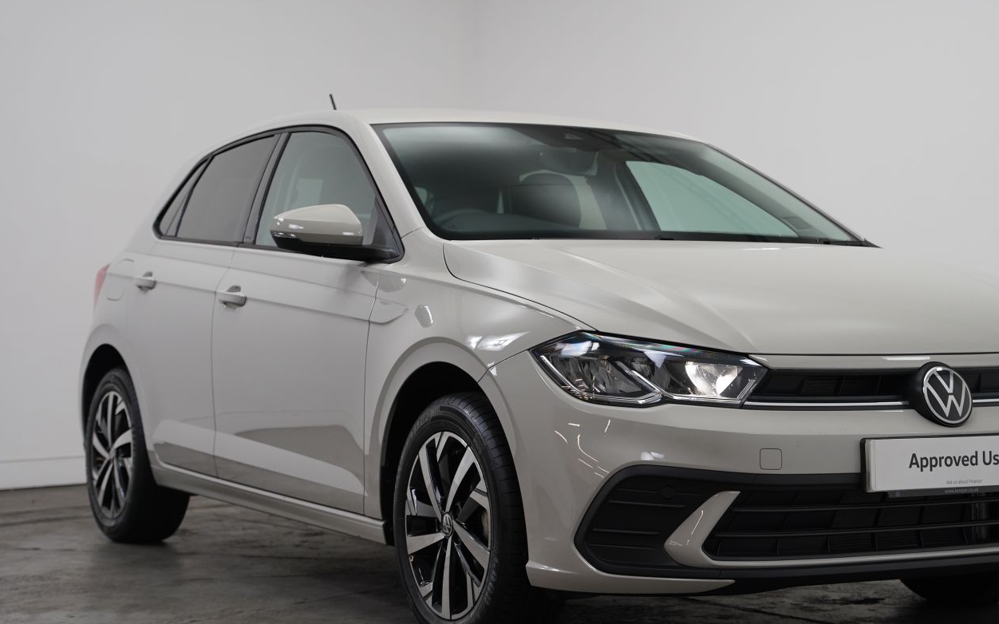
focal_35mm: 70
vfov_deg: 18.5
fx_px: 1910
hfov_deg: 29.2
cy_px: 346
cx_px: 598
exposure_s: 1/160
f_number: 4
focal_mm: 53.9
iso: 1000
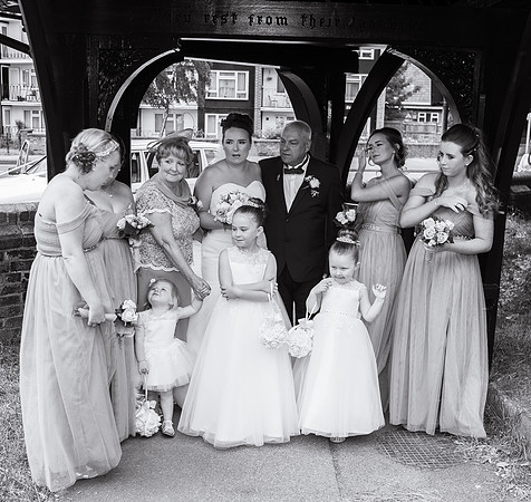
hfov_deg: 39.6
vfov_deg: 37.6
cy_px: 251
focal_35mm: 44
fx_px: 738
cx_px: 250
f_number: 4
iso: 100
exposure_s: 1/250
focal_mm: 35
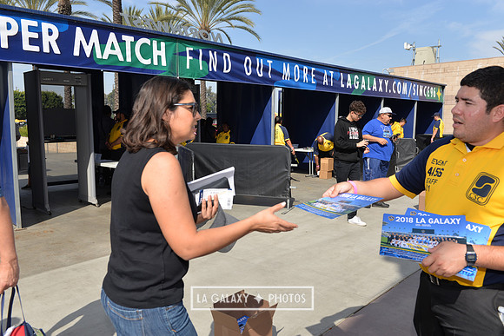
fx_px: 406
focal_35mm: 29
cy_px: 168
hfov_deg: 63.6
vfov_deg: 45.0
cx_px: 252
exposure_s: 1/400
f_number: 7.1
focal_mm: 29
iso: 100
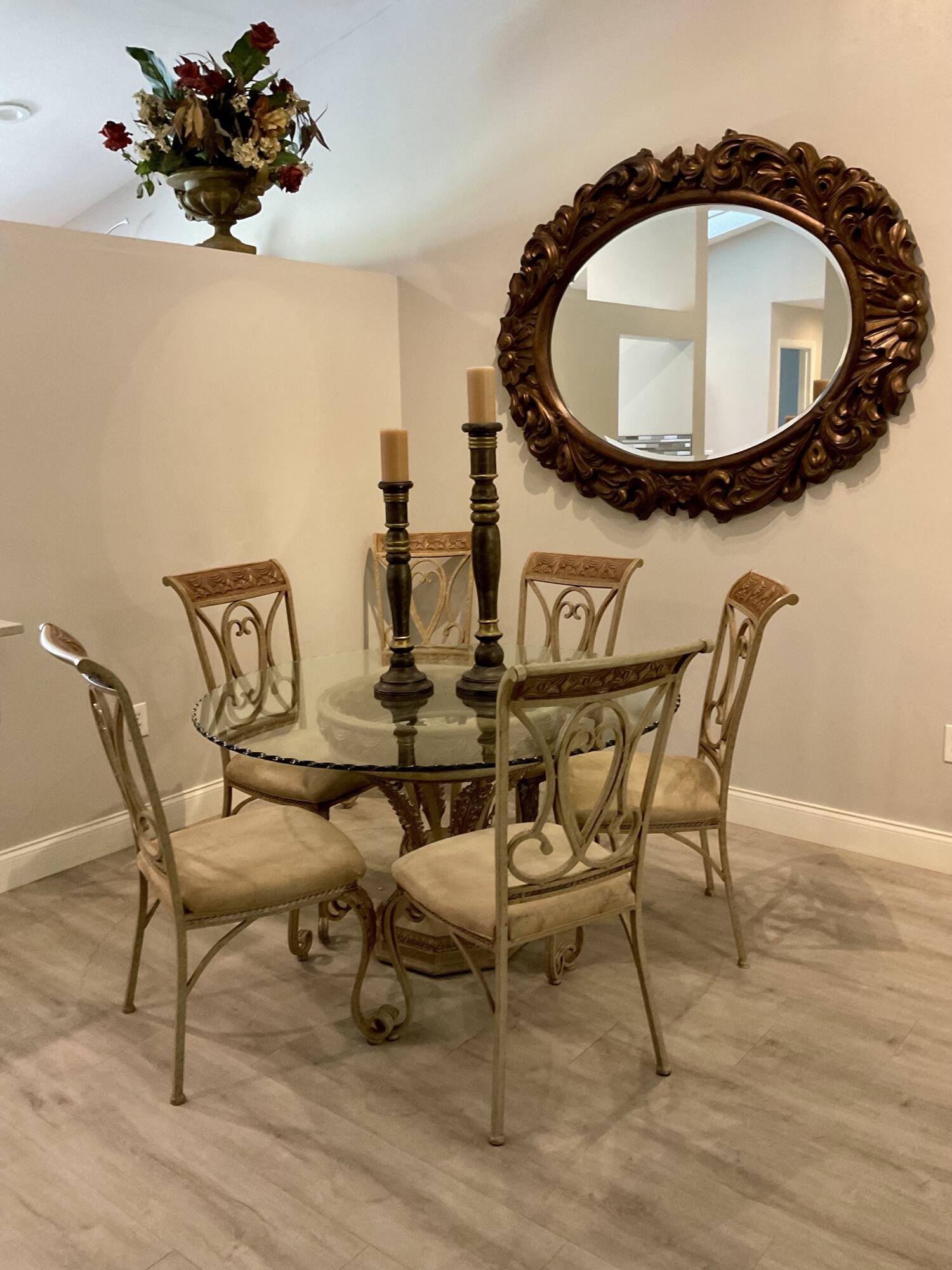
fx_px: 1063
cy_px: 635
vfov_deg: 61.7
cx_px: 476
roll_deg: +2.0
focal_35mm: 29
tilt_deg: -10.1
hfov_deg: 48.2
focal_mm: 3
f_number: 1.8
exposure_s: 1/60
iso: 200
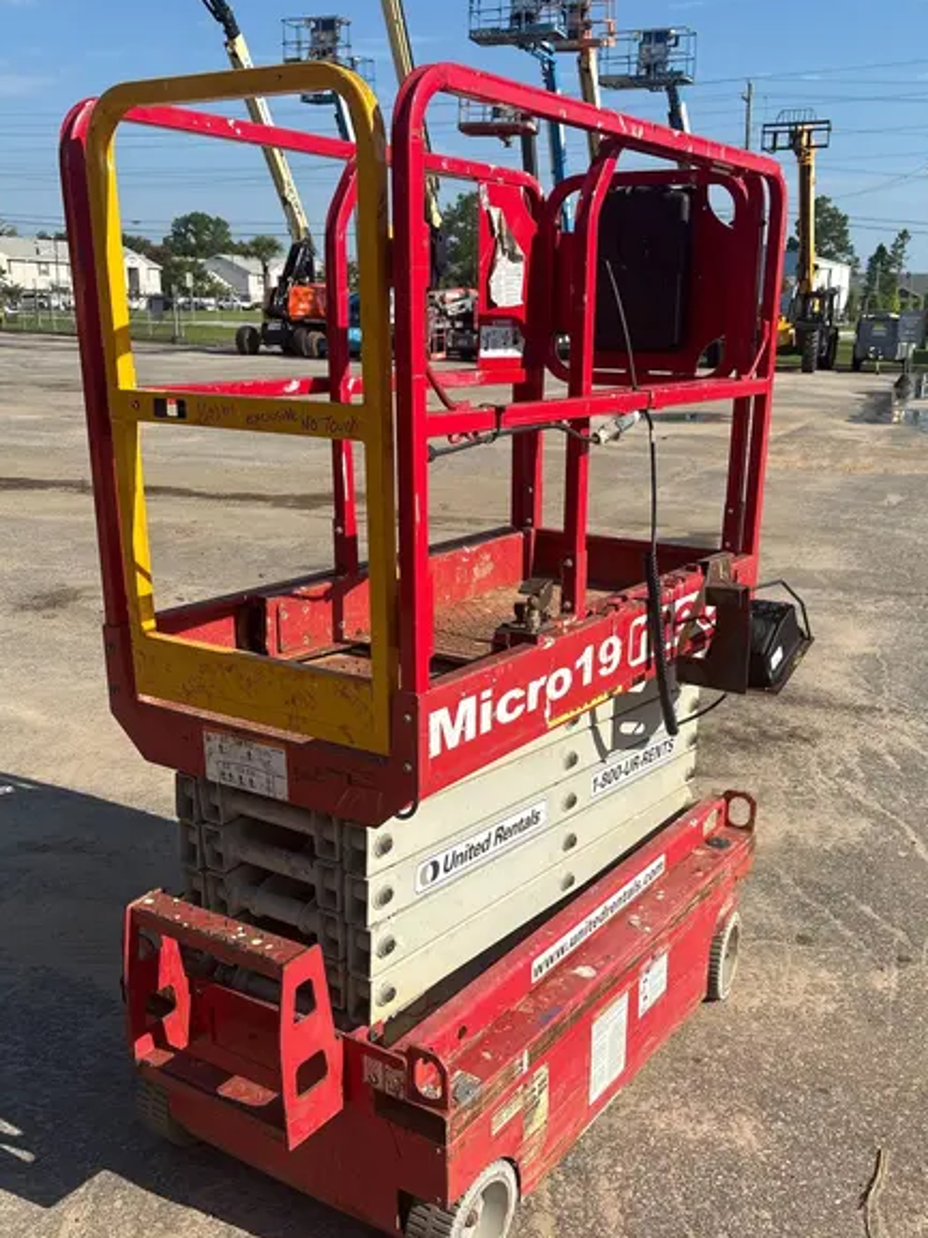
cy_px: 695
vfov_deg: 55.2
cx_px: 521
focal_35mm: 33
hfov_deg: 42.8
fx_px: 1180
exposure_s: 1/3623
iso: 50
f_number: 1.6
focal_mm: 5.96
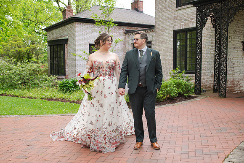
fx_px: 277
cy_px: 94
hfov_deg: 47.6
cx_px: 125
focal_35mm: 41
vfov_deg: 32.6
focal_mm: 35
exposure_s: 1/320
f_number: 3.2
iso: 180
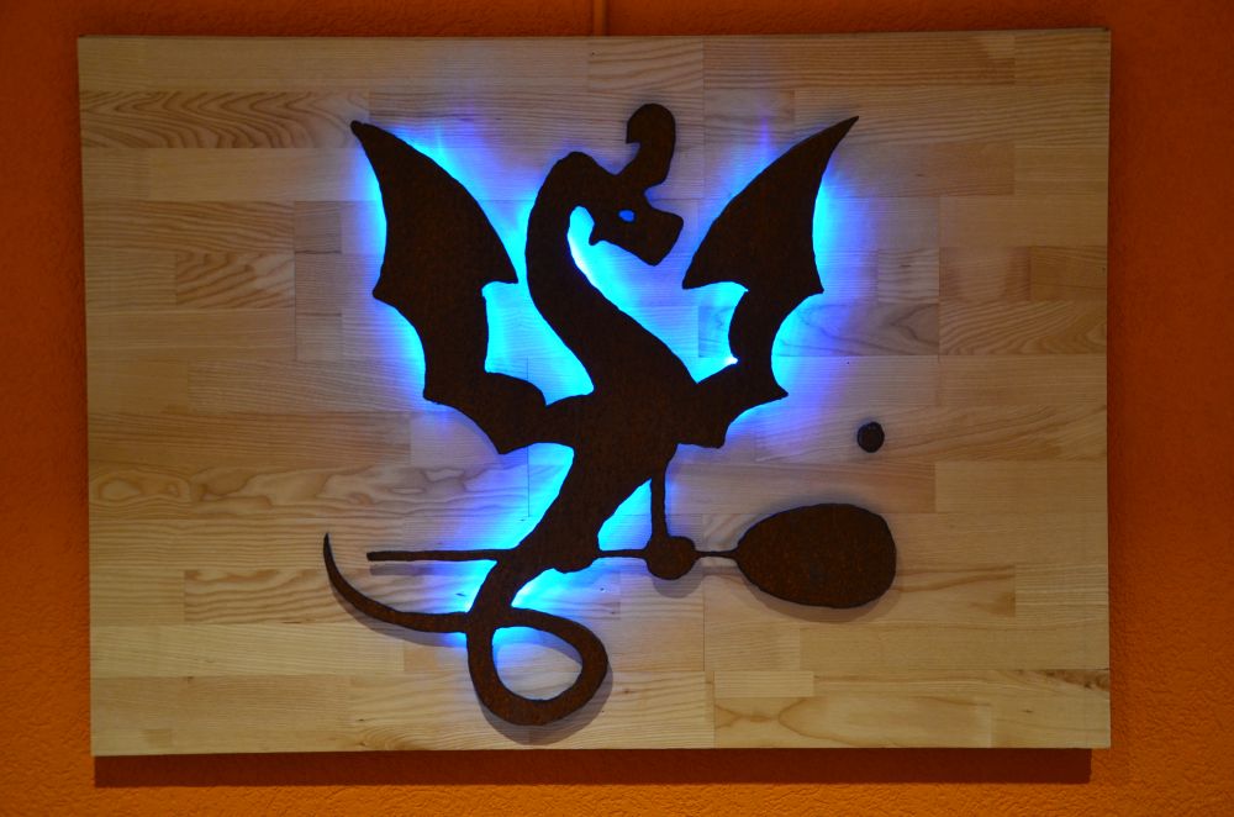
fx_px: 1796
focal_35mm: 52
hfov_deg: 37.9
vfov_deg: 25.6
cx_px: 617
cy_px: 408
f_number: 5.6
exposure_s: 1/8
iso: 800
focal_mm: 35
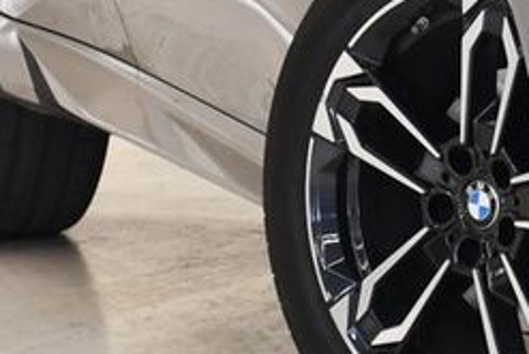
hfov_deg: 3.5
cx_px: 908
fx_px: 8572
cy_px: -221
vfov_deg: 2.4
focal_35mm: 583
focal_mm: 80
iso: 640
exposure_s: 1/40
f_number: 5.3
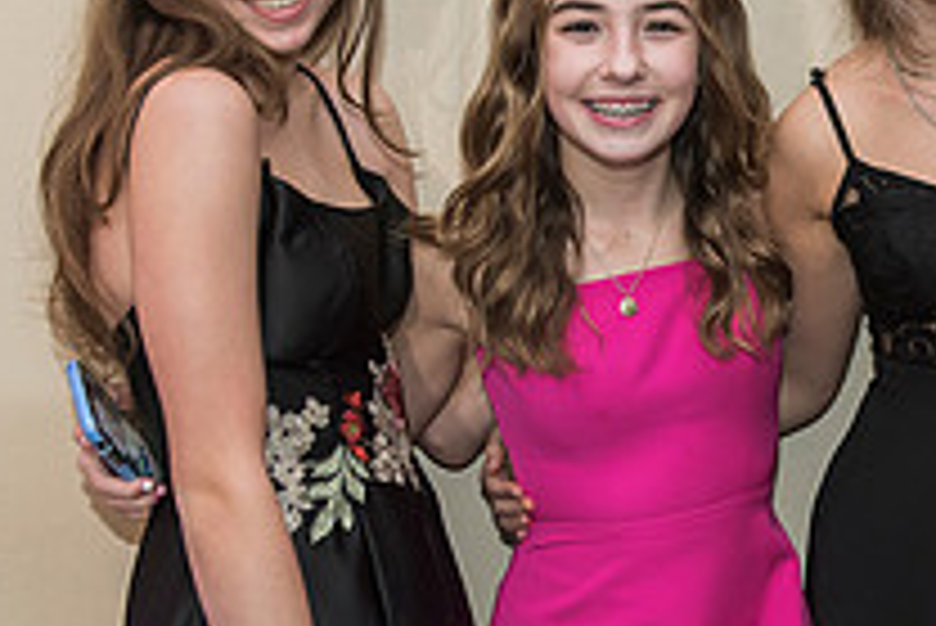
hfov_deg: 18.6
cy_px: 259
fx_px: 2758
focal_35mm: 106
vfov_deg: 12.9
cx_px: 988
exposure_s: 1/100
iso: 800
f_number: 4
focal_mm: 36
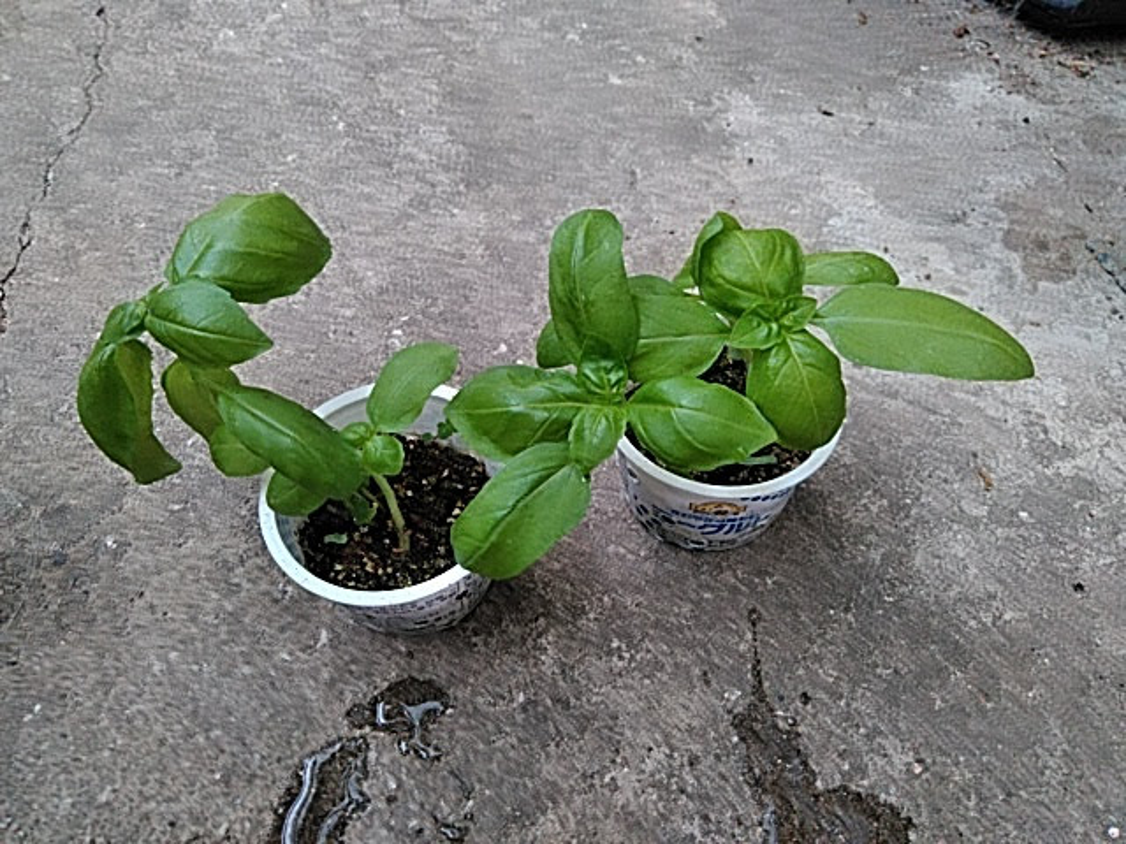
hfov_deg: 65.3
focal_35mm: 27
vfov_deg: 51.4
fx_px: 878
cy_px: 422
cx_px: 563
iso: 242
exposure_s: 1/102
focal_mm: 3.46
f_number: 2.2
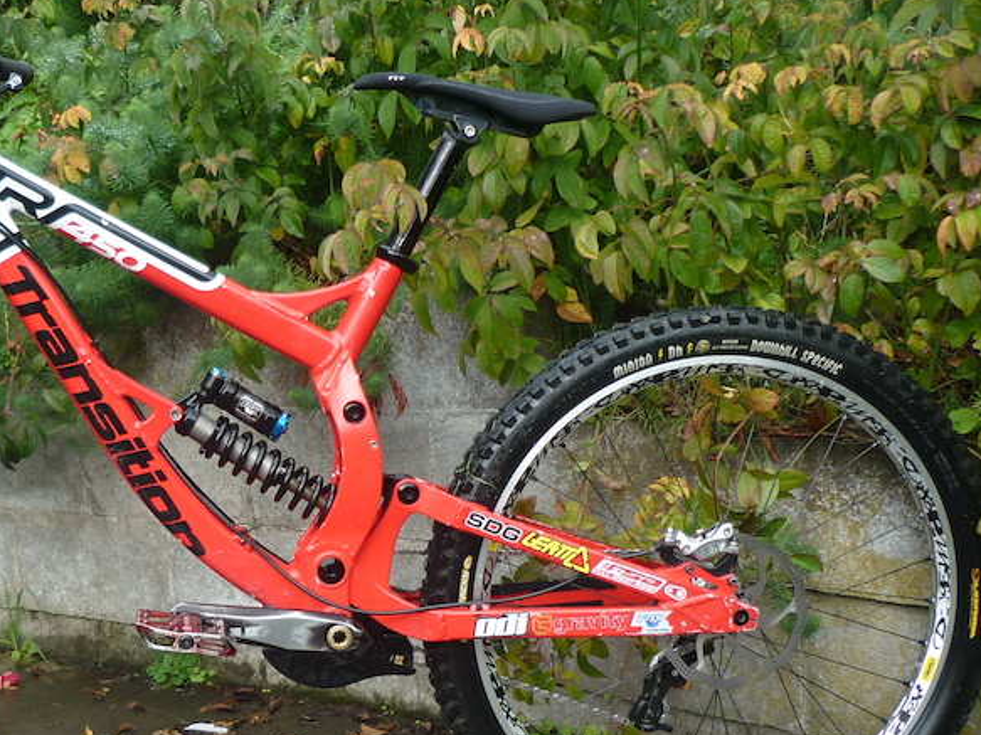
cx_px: 200
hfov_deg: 32.4
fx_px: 1643
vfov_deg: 25.0
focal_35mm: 58
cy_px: 528
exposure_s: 1/100
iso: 80
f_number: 2.8
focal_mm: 5.5
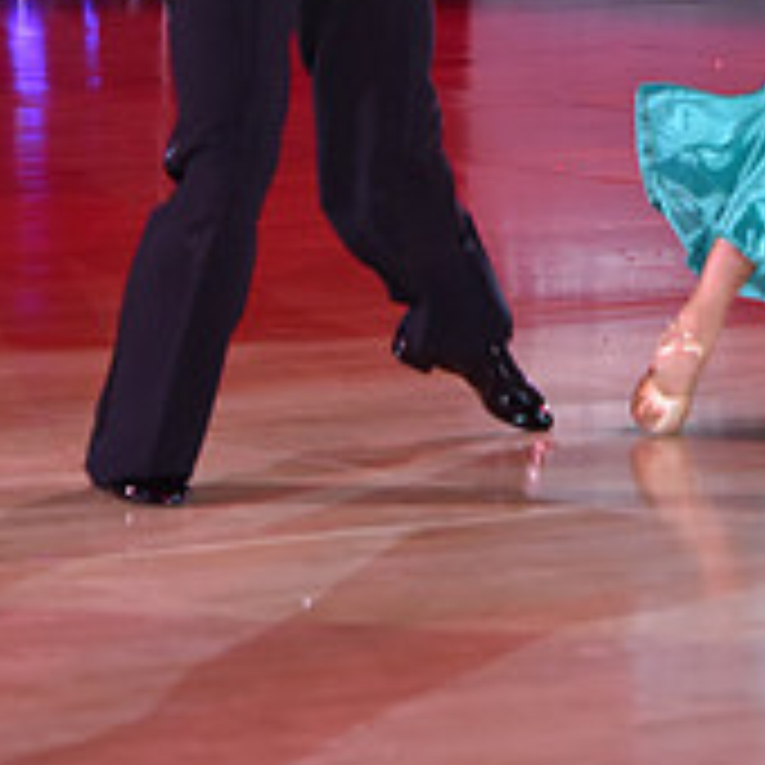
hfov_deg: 4.3
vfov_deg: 4.3
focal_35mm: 406
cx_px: 596
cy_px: -310
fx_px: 10151
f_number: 5
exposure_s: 1/250
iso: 1600
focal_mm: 140
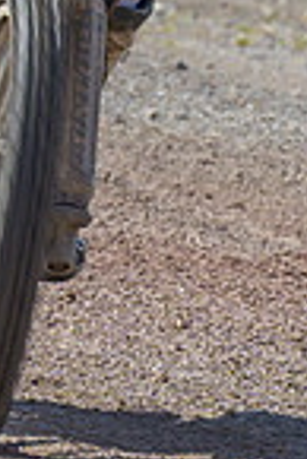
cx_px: 364
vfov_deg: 1.0
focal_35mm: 2074
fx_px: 26465
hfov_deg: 0.7
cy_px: 189
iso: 160
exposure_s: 1/500
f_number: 6.3
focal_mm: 180
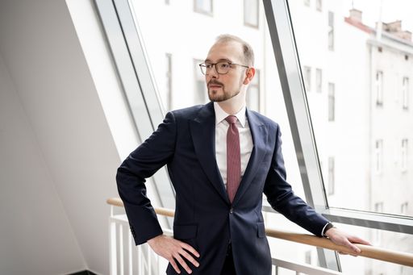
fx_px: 401
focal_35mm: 35
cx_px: 206
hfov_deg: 54.4
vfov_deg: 37.8
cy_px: 138
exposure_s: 1/320
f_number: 2
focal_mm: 35
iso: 80
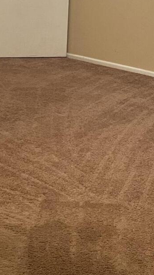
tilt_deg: -9.2
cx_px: 140
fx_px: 669
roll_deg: -2.6
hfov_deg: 13.0
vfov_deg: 22.4
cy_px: 12
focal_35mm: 92
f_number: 1.5
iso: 250
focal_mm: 5.7
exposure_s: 1/60
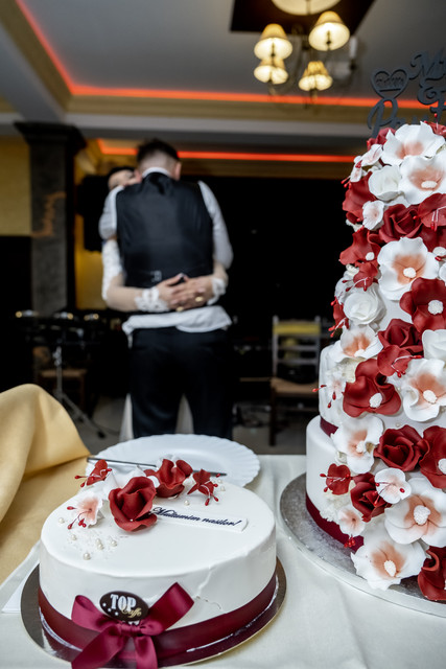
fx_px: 446
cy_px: 334
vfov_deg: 73.7
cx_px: 223
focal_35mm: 24
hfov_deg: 53.2
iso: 1250
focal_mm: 16
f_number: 2.8
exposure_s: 1/125
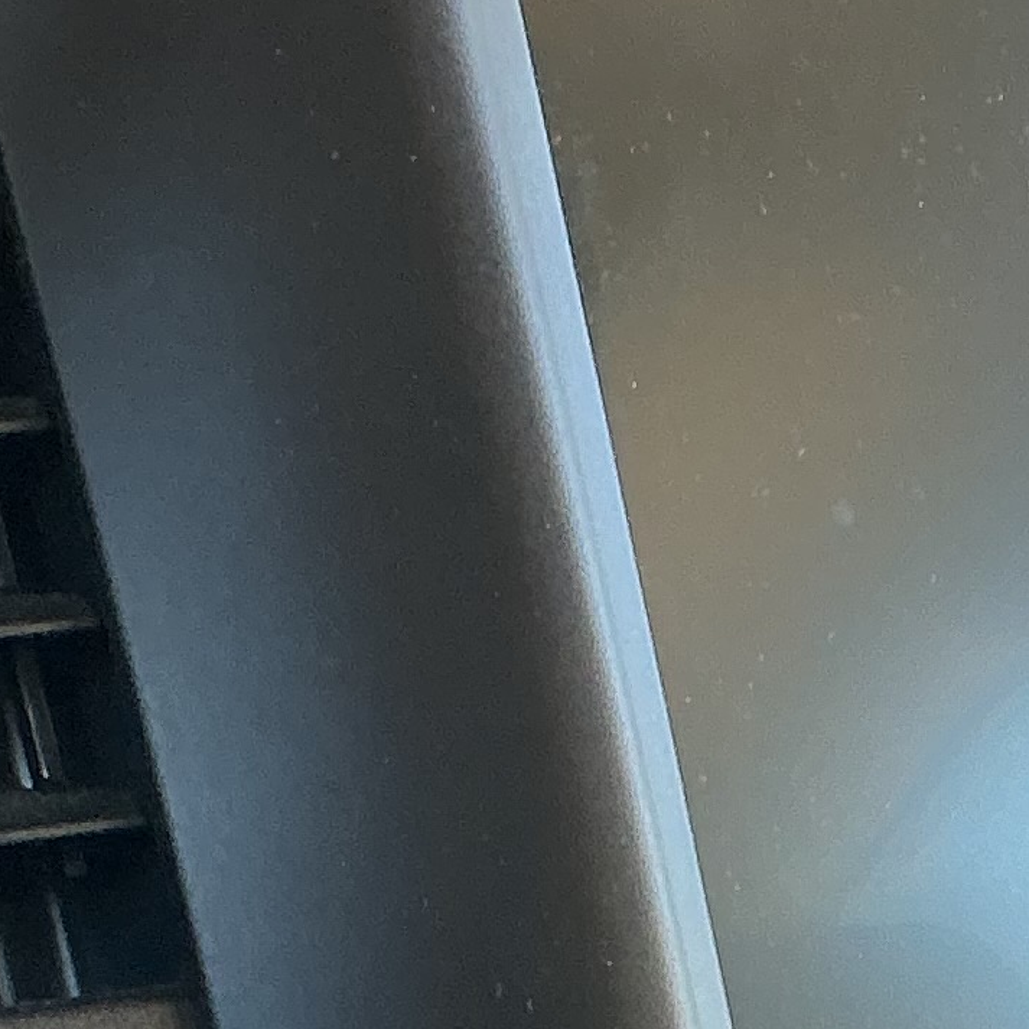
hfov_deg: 11.9
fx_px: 4877
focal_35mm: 145
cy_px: 2058
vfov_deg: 11.0
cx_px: 1032
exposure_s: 1/60
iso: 50
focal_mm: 3
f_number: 1.8
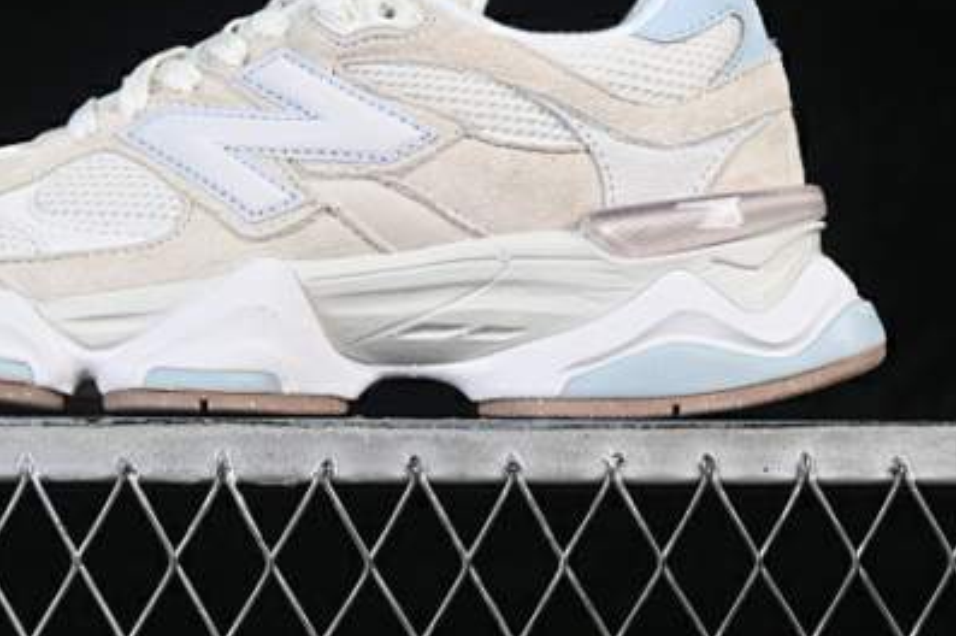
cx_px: 332
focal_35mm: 138
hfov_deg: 14.9
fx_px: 3662
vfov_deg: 9.9
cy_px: 55
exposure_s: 1/80
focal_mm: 50
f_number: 8
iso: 160
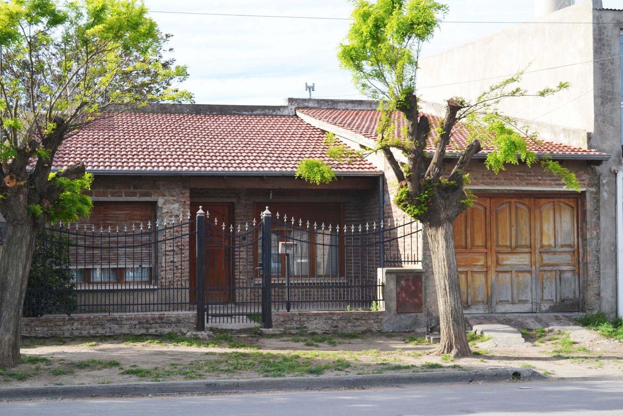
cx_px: 312
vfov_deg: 25.8
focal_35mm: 52
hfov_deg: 37.9
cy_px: 208
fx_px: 908
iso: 100
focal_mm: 35
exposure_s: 1/200
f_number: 7.1
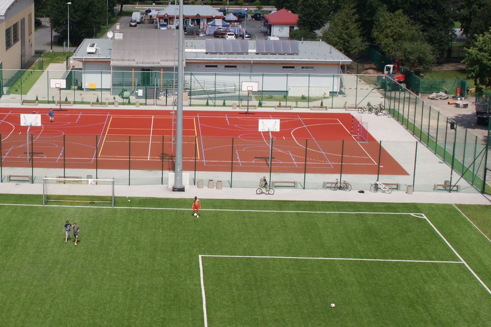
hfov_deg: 31.0
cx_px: 56
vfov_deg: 21.9
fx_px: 845
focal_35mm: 62
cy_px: 135
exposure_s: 1/250
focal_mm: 18
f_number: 10
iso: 100
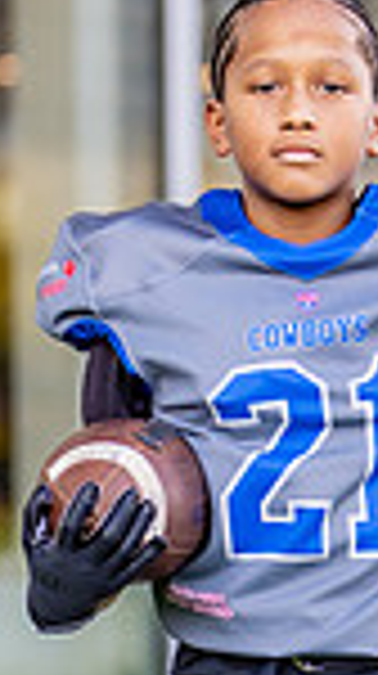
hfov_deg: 5.1
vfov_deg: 9.1
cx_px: 360
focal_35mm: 235
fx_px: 4202
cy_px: 713
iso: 100
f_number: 1.2
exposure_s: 1/400
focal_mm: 50
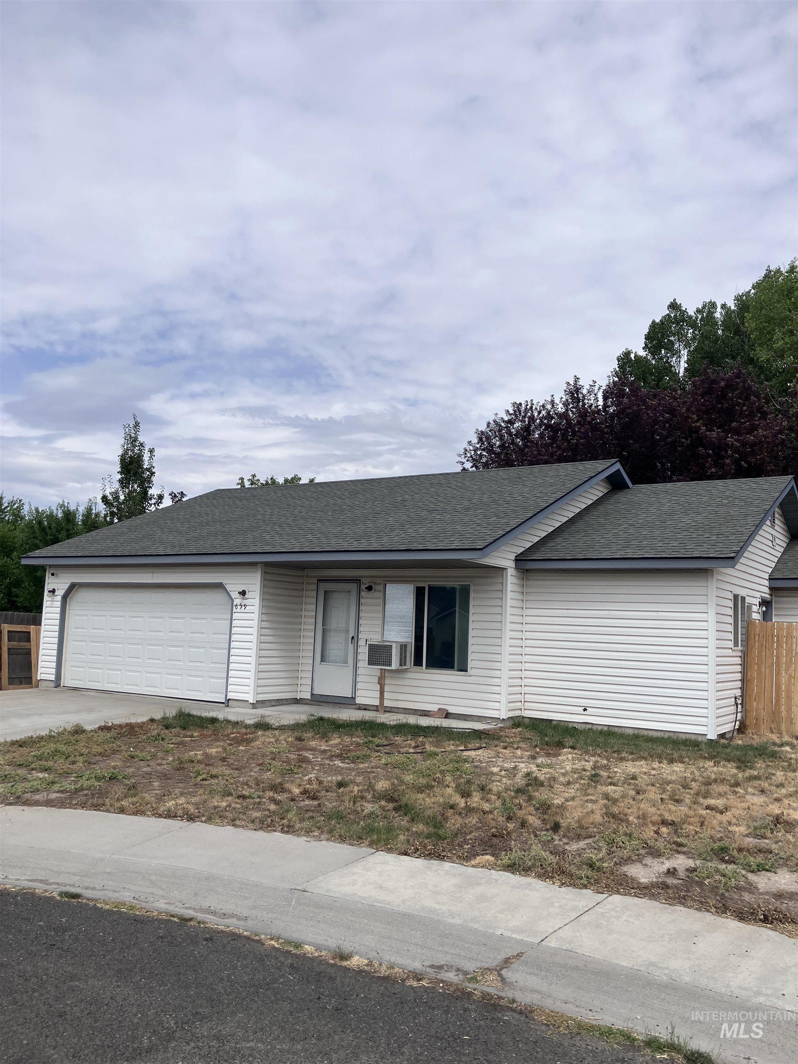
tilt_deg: +7.6
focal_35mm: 28
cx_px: 399
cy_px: 532
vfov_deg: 63.4
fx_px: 861
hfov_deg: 49.7
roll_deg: -1.6
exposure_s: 1/3745
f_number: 1.8
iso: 32
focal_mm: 3.99
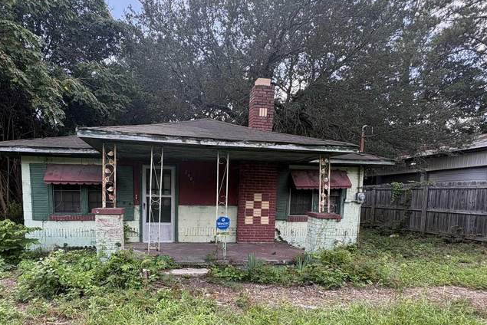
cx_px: 212
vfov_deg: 55.7
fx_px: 298
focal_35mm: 22
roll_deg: -1.0
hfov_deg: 78.2
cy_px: 225
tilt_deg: -5.3
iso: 50
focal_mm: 2.22
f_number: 2.2
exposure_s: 1/208
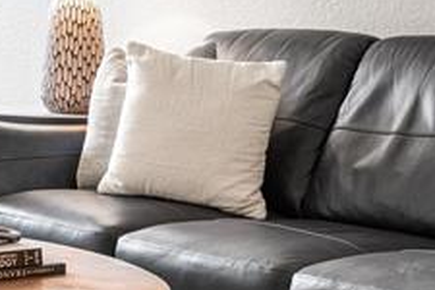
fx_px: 1510
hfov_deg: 16.4
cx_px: 218
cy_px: 17
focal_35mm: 125
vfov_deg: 10.9
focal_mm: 29.5
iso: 160
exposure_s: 1/1.25
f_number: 8
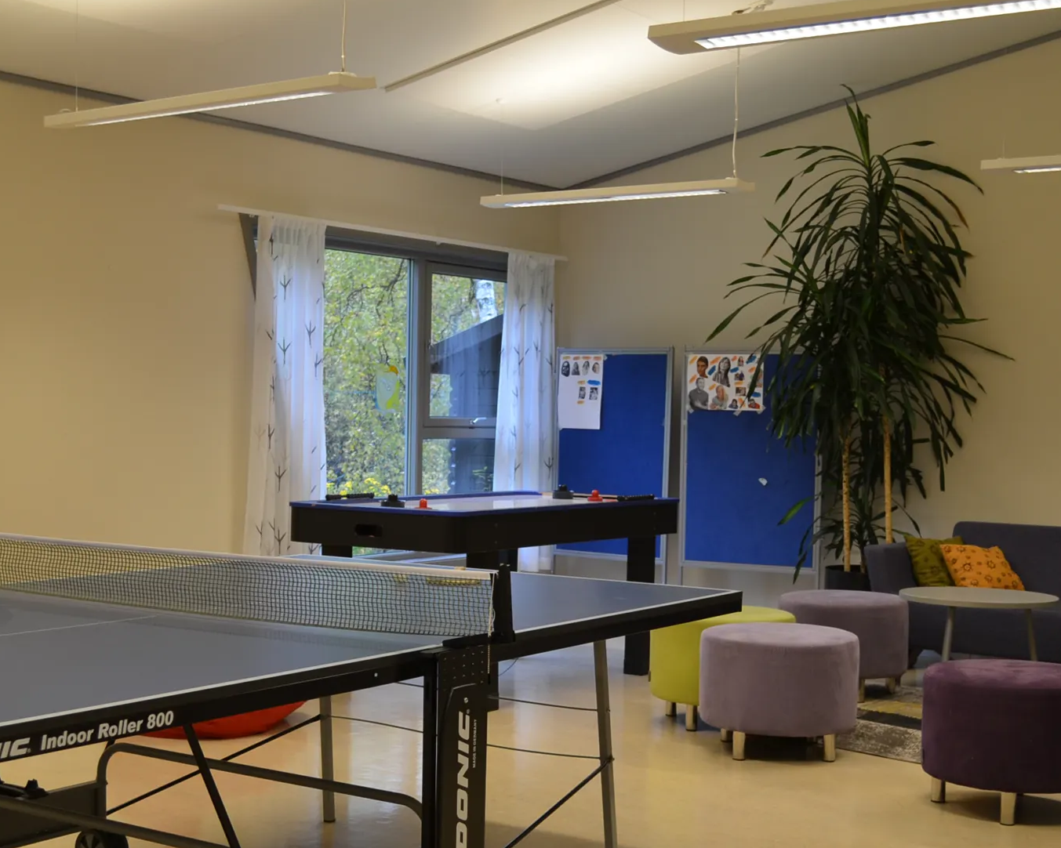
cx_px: 438
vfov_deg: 28.0
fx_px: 1695
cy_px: 502
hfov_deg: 34.7
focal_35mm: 54
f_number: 4.2
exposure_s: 1/80
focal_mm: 26
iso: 400
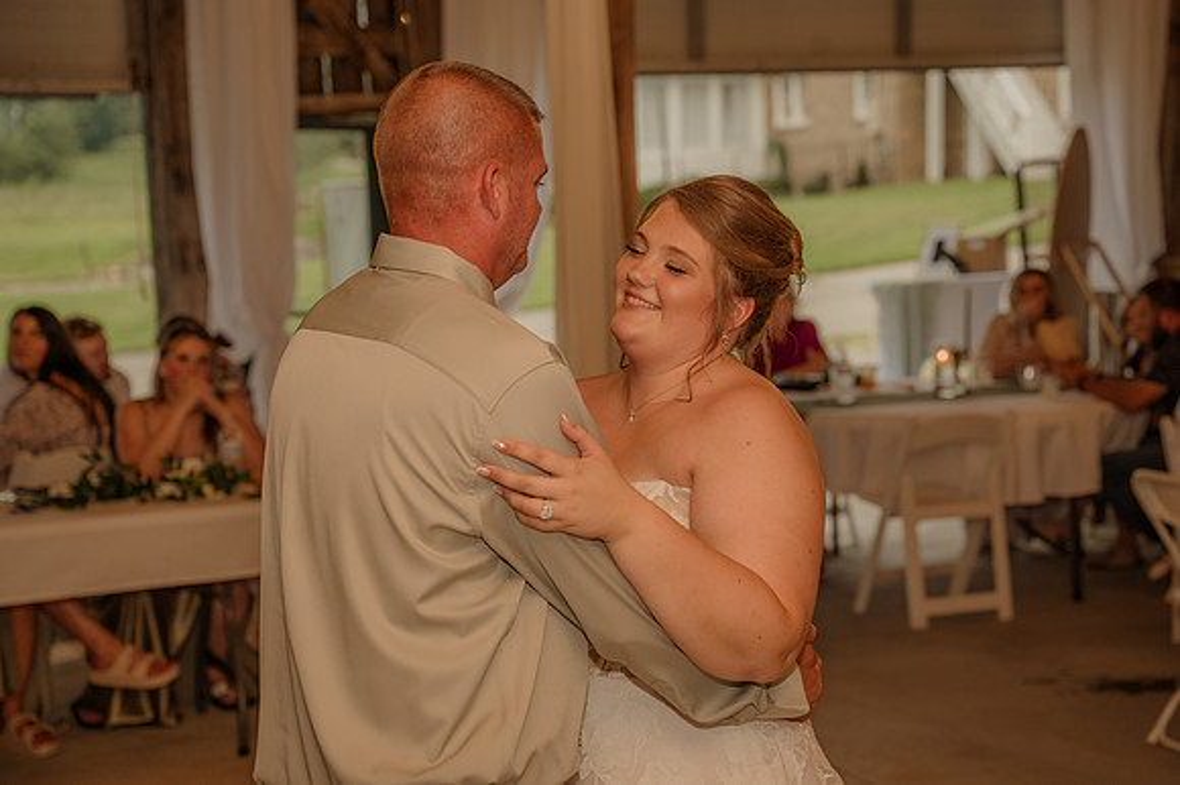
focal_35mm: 74
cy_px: 382
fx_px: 2413
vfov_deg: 18.5
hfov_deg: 27.5
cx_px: 620
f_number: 4
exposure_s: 1/200
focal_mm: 69
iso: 320
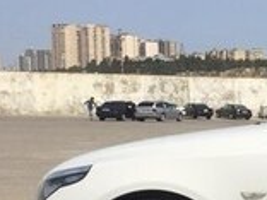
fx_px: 949
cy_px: 216
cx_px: 520
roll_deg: -1.6
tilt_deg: -6.1
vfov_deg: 11.9
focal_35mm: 123
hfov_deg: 13.8
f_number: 2.2
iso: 32
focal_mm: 4.15
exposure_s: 1/4950
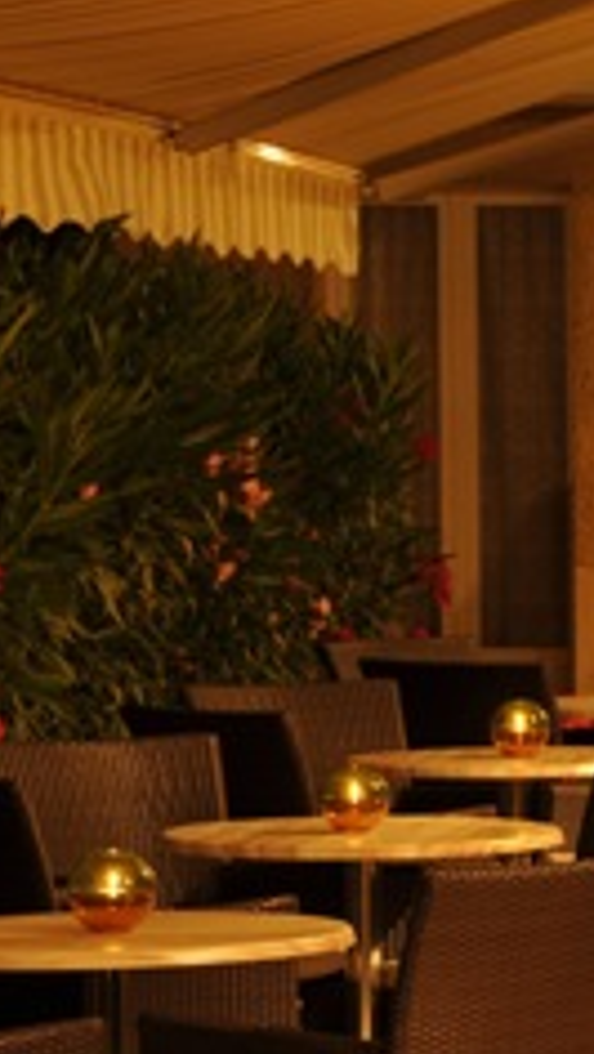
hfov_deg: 5.4
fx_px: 6179
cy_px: 552
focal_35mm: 221
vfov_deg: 9.7
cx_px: 1175
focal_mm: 52
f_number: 8
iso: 200
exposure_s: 1/1.25
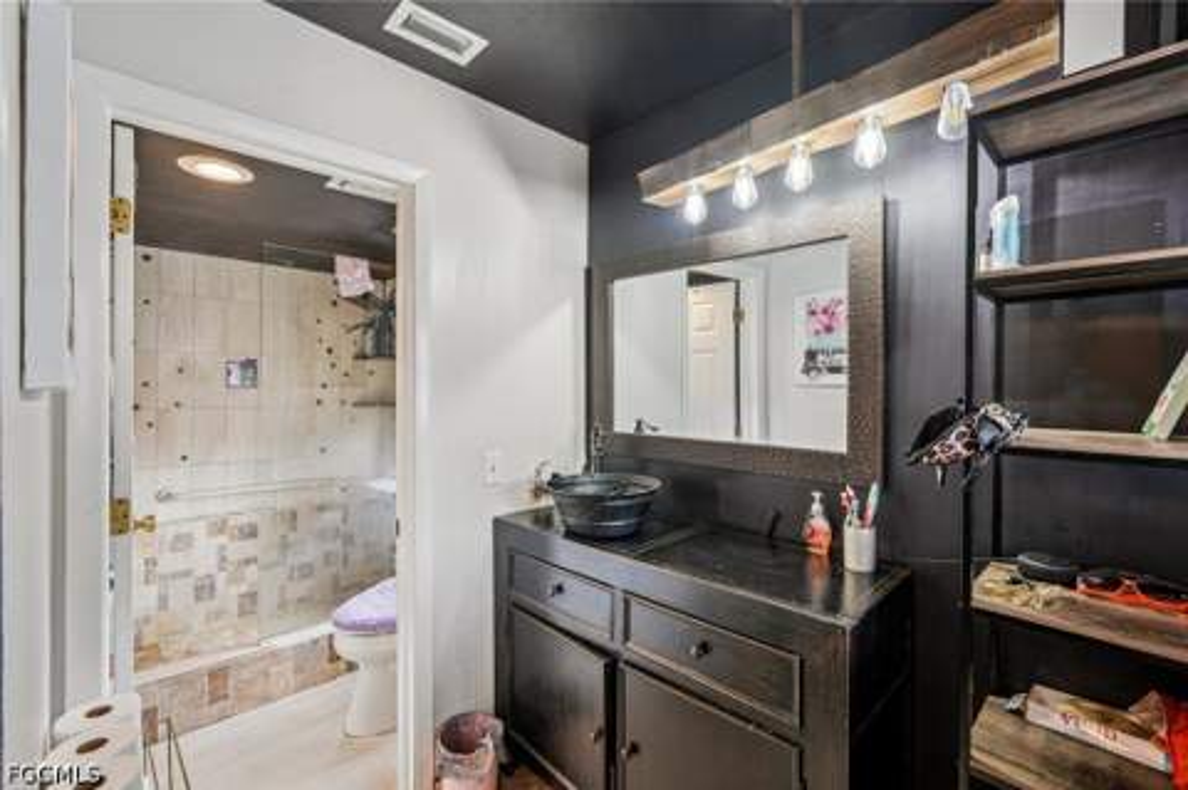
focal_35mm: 16
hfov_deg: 96.8
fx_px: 527
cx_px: 594
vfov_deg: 73.6
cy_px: 395
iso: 400
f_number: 8
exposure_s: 1/15
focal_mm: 16
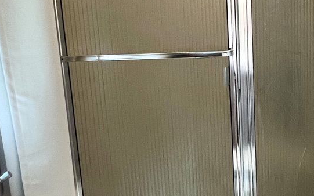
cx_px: 298
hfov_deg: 38.8
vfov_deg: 27.4
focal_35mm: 47
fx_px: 402
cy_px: 88
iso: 125
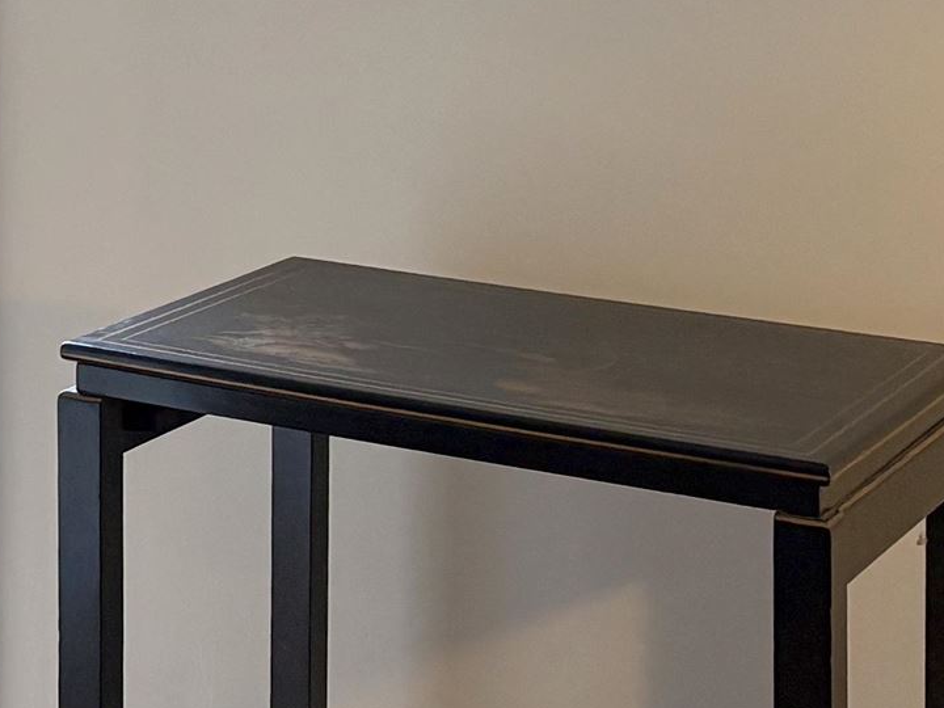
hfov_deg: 16.7
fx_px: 3027
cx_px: -312
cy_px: -282
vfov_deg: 12.8
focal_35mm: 111
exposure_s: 1/120
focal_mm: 5.96
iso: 125
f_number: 1.6
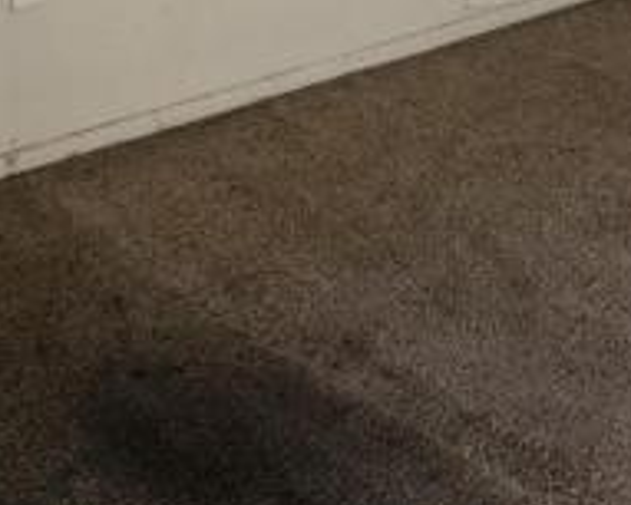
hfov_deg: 16.4
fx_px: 2130
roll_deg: -0.1
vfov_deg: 12.7
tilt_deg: -9.3
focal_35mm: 114
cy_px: -294
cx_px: 681
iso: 25
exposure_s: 1/127
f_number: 2.2
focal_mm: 4.15
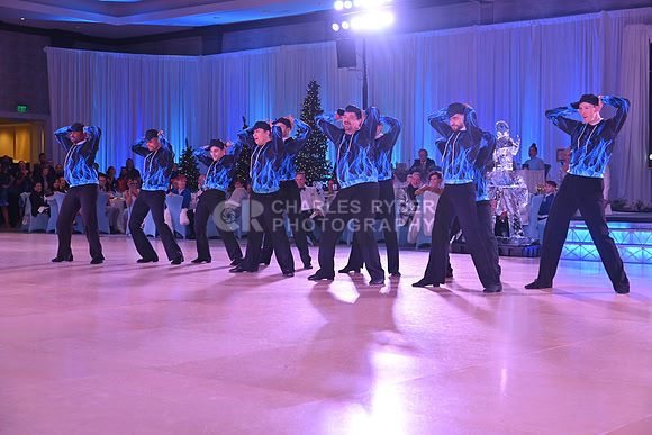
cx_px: 326
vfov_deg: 24.6
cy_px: 218
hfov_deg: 36.2
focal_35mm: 55
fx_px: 996
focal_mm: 55
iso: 3200
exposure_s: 1/400
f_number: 5
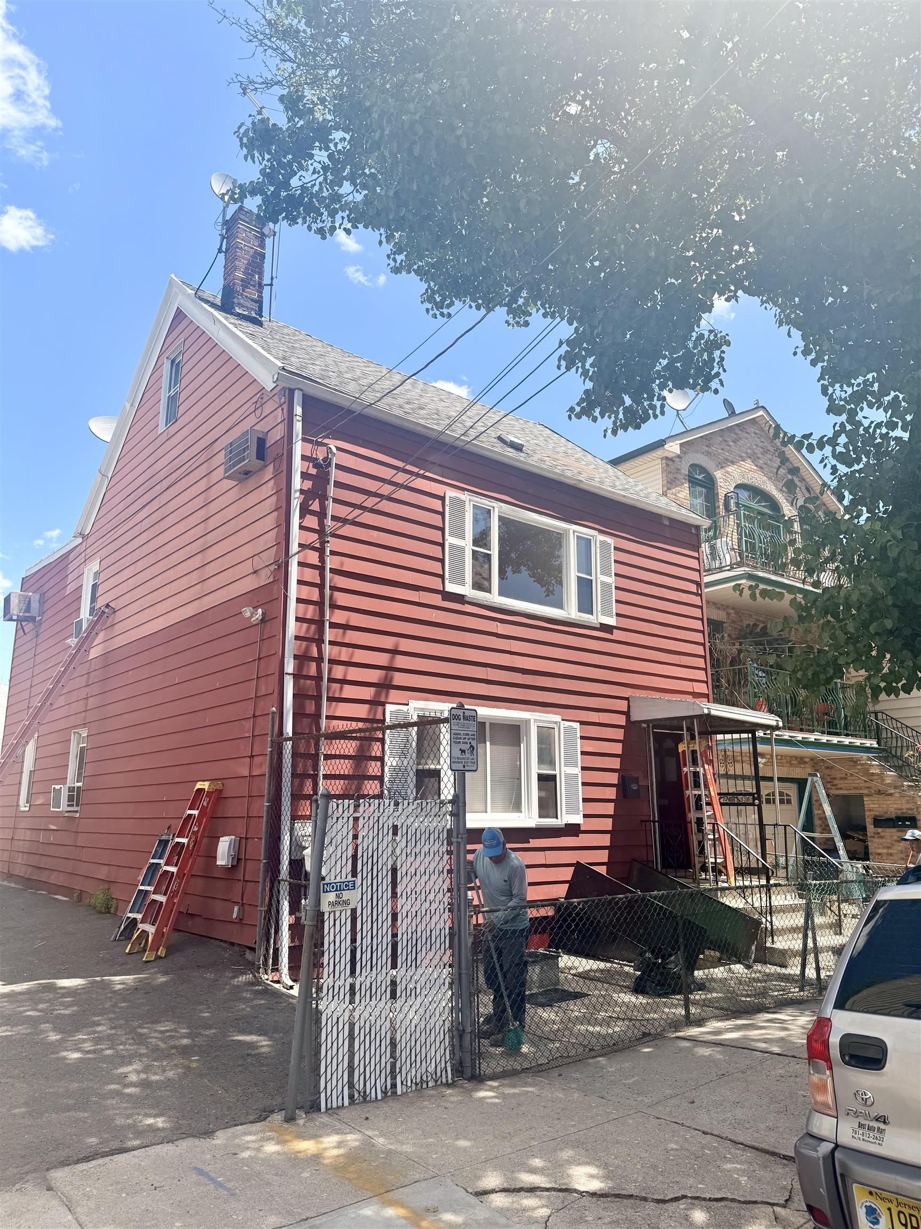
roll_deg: -0.3
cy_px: 614
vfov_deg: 71.6
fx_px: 851
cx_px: 460
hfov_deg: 56.8
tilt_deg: +13.7
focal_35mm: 24
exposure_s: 1/2169
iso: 80
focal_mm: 6.76
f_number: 1.78
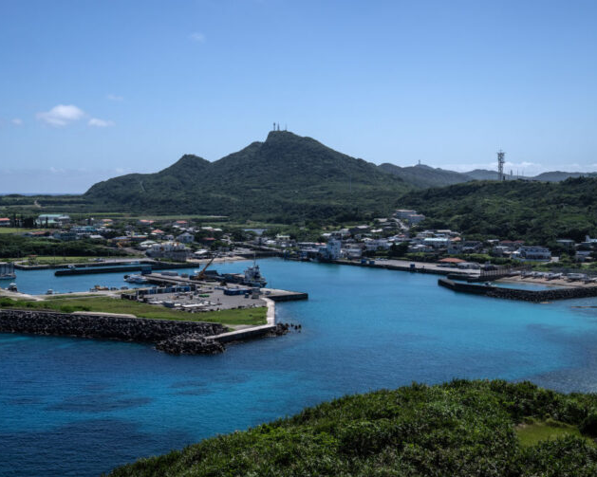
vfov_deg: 27.6
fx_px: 972
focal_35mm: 55
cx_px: 268
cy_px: 235
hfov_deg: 34.1
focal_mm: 48
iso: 400
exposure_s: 1/640
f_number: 13
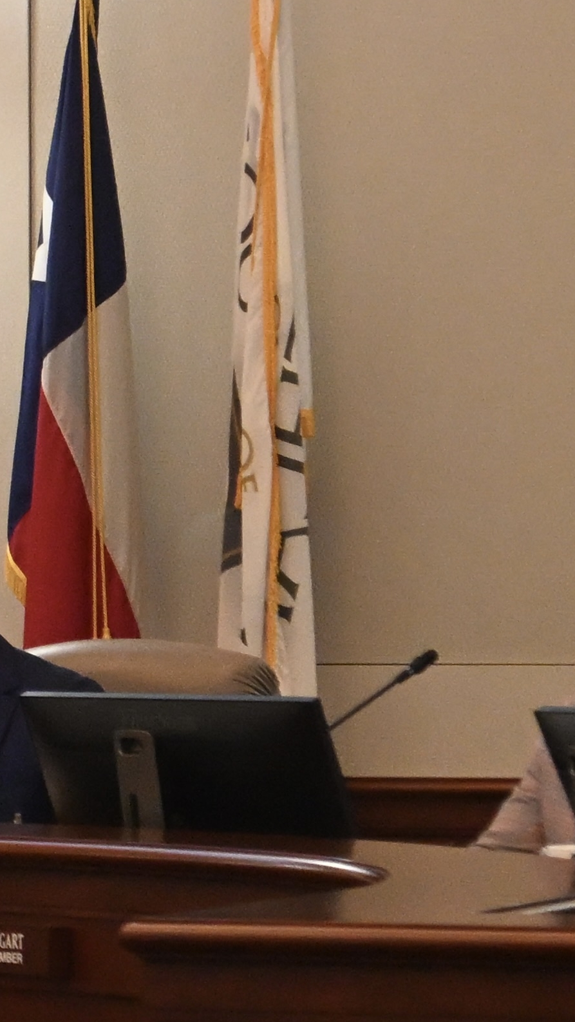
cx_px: -335
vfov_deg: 8.4
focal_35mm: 255
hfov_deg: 4.7
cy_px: 223
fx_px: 6910
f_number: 5.6
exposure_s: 1/100
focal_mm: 50
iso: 4000
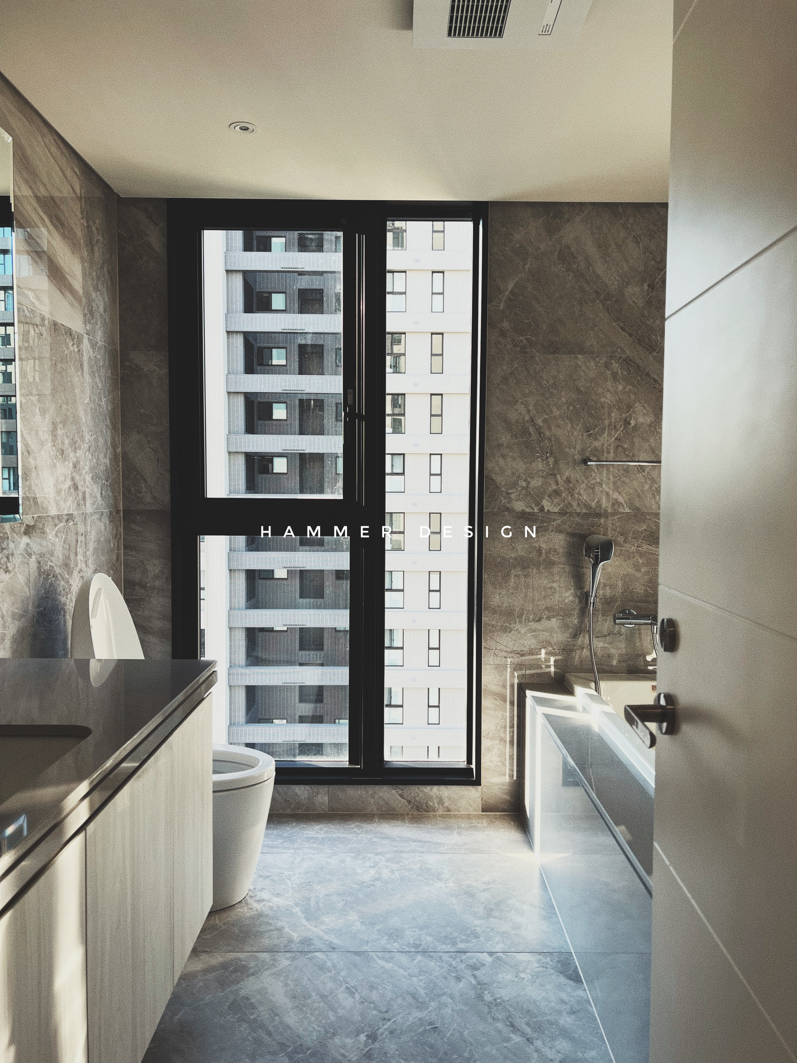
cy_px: 532
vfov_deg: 67.3
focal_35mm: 26
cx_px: 398
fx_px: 798
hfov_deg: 53.1
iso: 40
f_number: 1.5
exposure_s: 1/186
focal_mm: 5.7
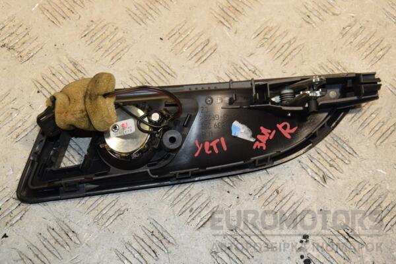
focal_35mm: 75
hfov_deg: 27.0
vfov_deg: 18.2
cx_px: 198
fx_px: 825
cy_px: 132
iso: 800
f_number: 9
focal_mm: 50
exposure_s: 1/200
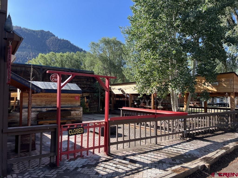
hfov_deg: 67.3
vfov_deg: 53.1
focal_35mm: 26
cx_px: 119
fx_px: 179
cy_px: 89
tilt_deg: +2.0
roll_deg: -0.5
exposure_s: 1/1224
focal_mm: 5.7
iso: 50
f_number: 1.5
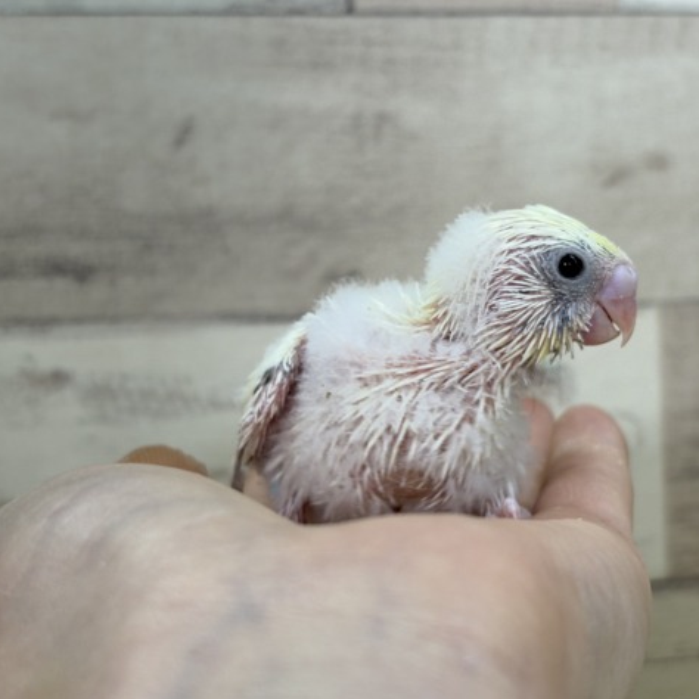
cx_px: 431
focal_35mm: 62
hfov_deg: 27.6
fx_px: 1416
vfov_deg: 27.7
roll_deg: +2.9
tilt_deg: +2.2
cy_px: 351
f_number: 1.6
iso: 40
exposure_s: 1/50
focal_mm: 5.96
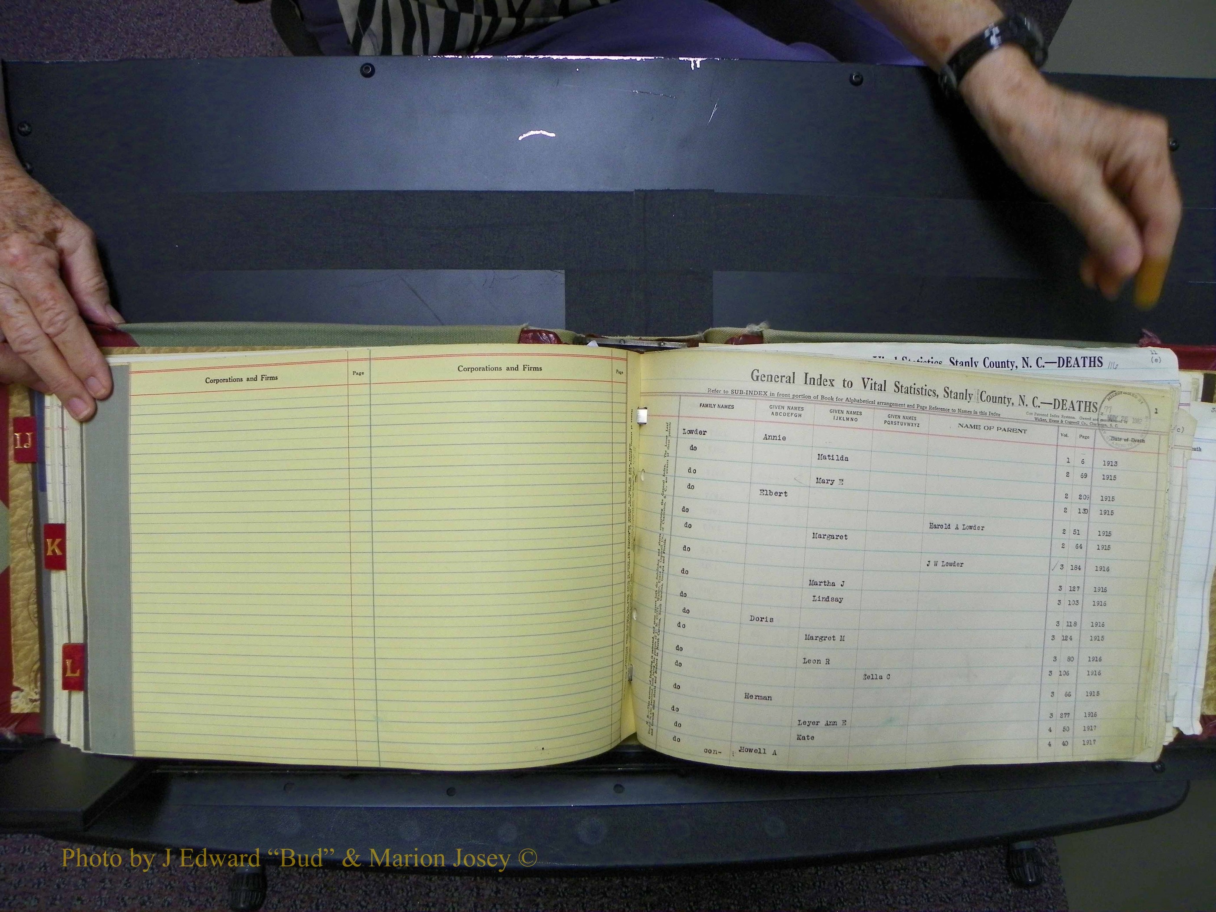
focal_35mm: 26
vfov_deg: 53.1
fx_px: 913
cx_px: 608
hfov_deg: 67.3
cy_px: 456
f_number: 2.8
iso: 125
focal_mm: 4.6
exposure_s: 1/30
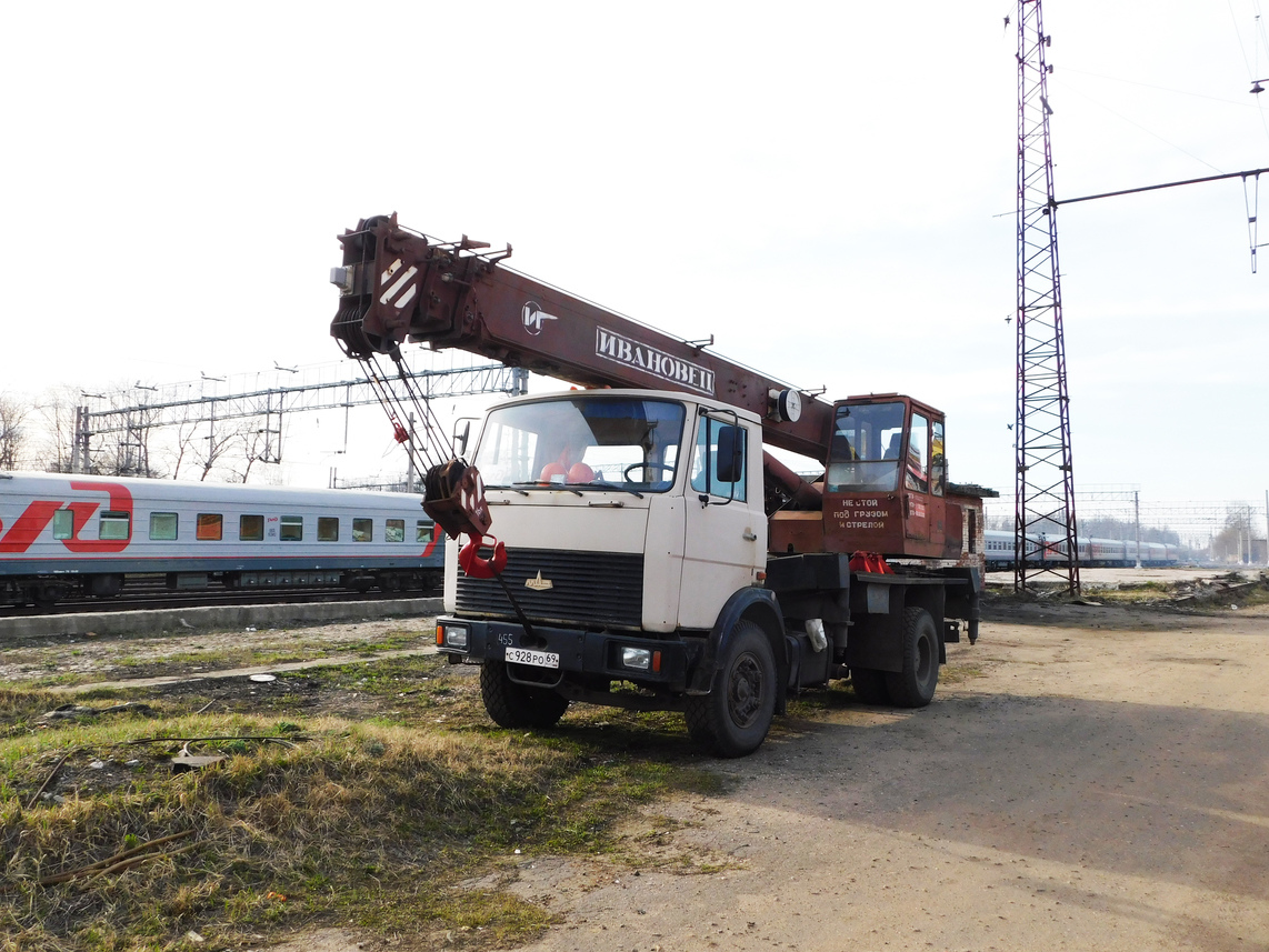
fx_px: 1100
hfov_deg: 60.0
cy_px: 476
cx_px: 634
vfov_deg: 46.8
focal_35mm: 30
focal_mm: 5.3
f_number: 3.2
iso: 125
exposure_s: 1/640
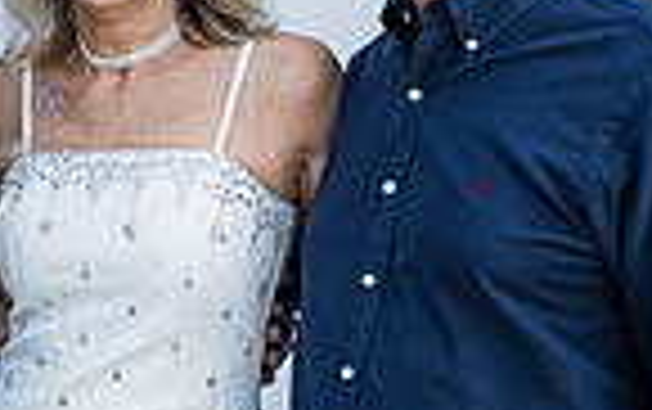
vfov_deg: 10.3
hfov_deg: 14.8
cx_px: -432
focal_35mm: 127
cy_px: 160
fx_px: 2259
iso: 2000
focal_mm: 31
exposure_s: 1/250
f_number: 5.6
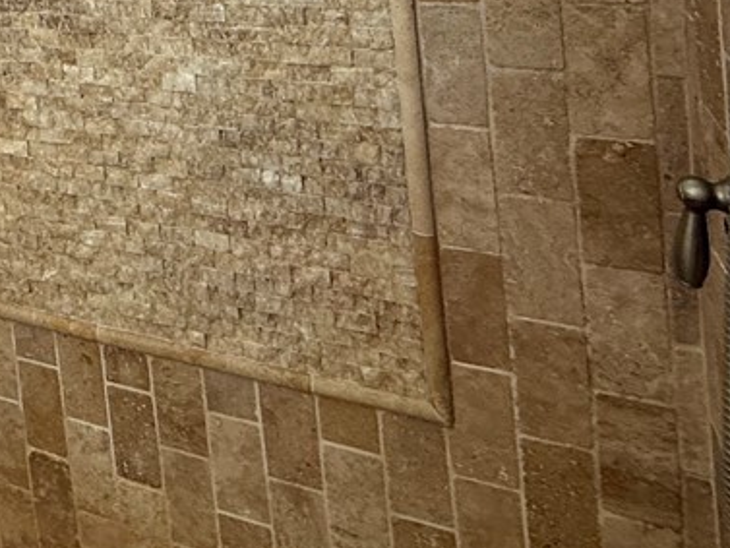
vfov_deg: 29.5
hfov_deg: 43.0
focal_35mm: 38
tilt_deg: -1.9
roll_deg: +5.9
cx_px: 21
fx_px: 802
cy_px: -182
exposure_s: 1/120
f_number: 2.2
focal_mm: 2.22
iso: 200
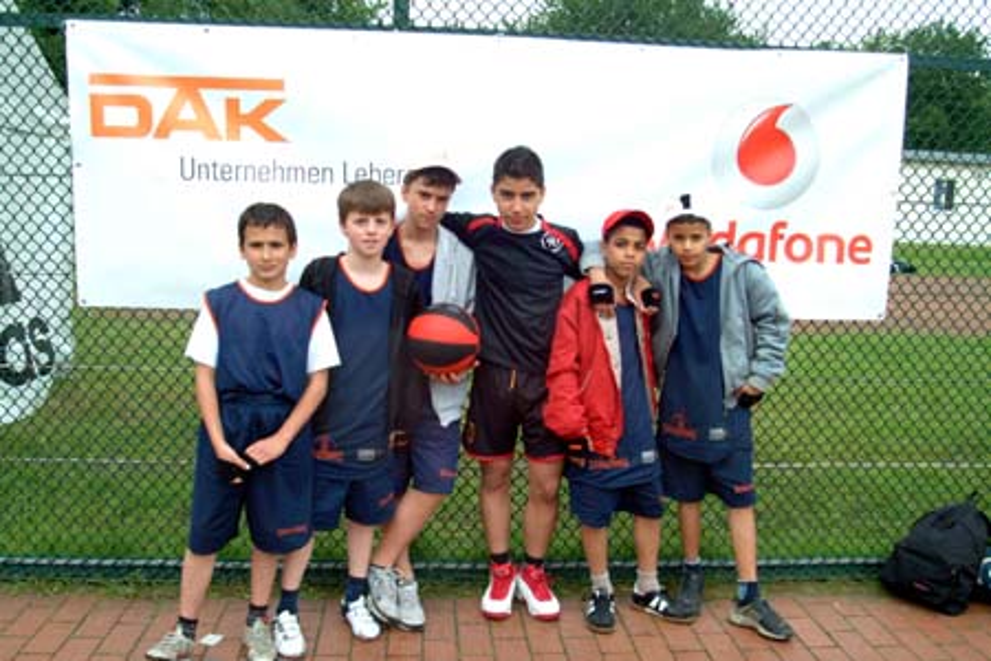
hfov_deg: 59.5
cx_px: 496
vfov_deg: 41.7
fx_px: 867
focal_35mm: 32
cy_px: 330
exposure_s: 1/180
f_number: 8
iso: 400
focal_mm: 21
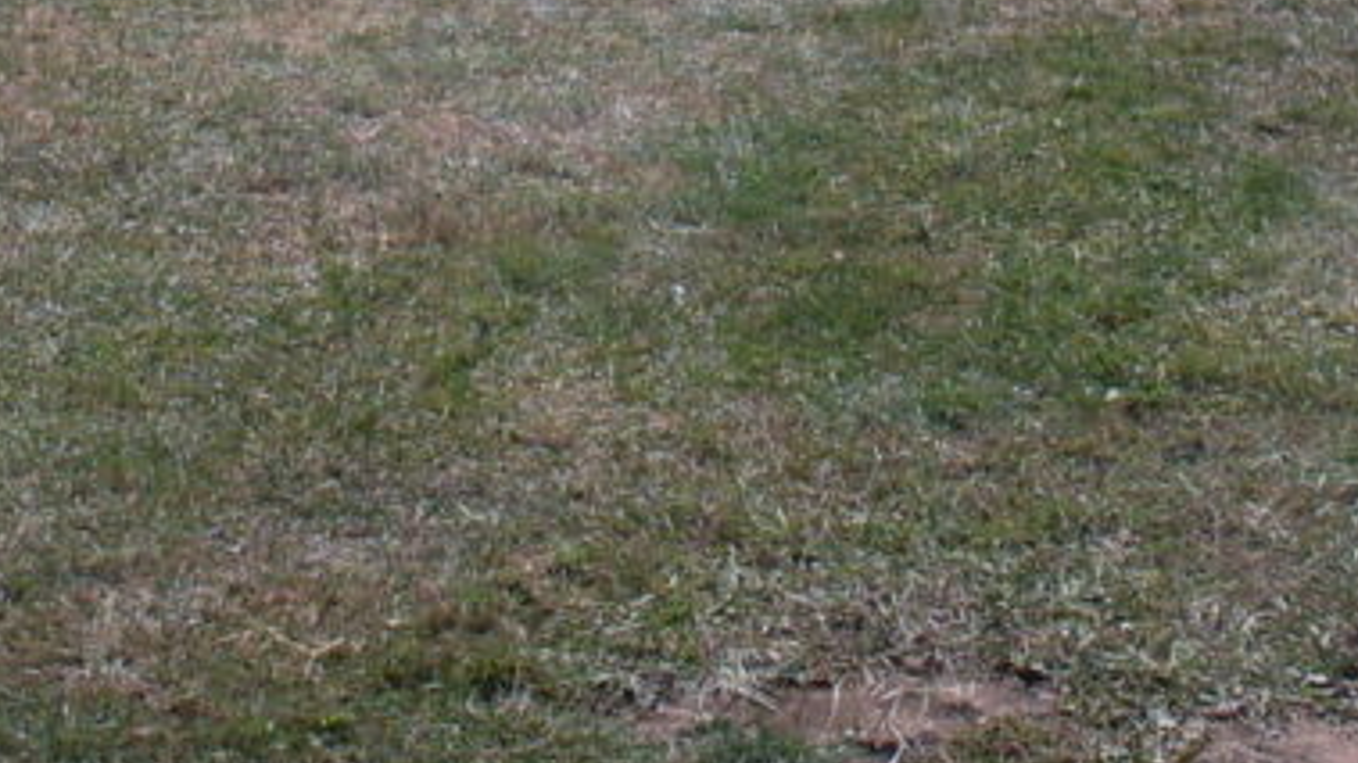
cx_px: 899
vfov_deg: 10.2
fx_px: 4032
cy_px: -602
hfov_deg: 19.1
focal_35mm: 112
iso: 80
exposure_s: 1/250
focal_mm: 6.3
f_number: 8.4
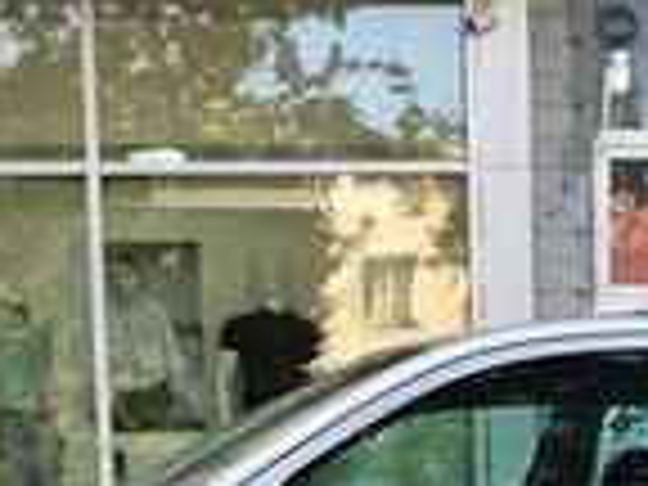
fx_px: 2490
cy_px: 821
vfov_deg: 10.6
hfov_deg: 14.8
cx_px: 392
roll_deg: +1.0
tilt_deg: -5.4
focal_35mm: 133
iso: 25
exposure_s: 1/270
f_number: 2.2
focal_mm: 4.15
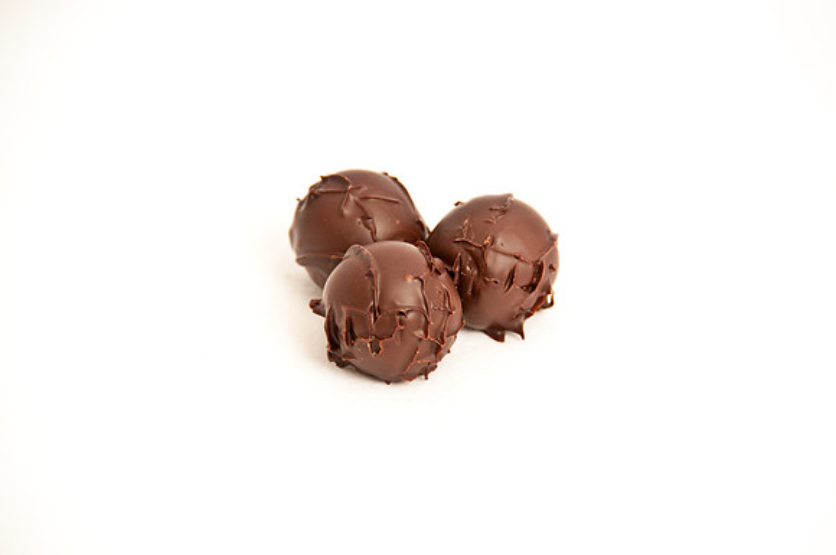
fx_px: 6957
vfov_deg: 4.6
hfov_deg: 6.9
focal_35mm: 300
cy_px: 278
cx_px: 418
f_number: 5.6
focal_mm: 200
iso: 200
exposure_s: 1/8
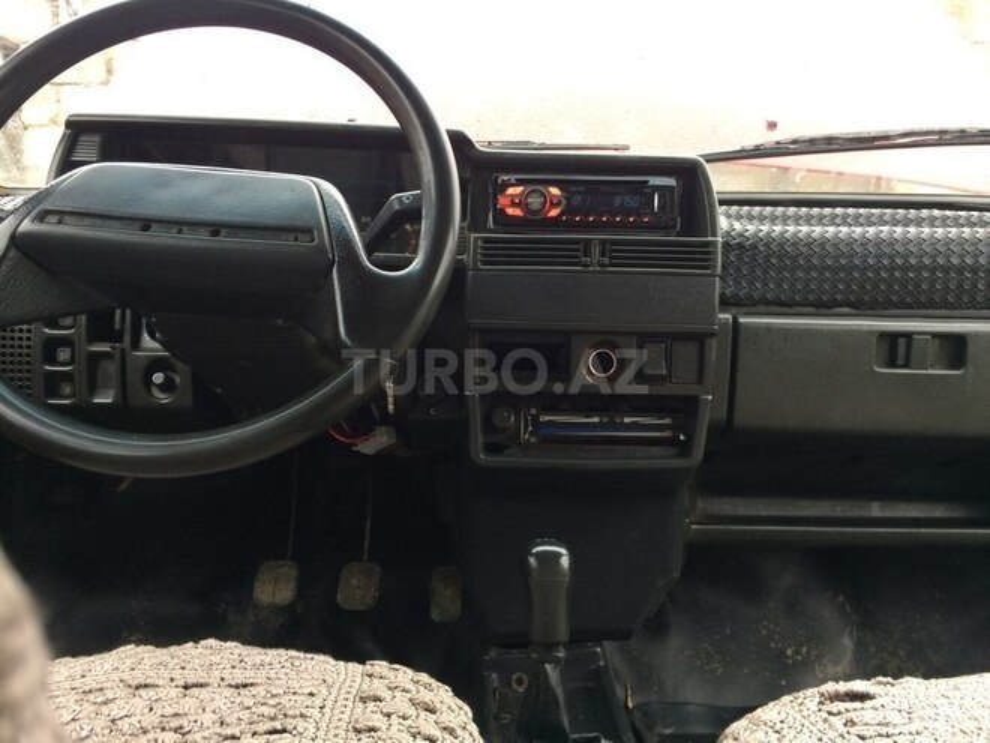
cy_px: 372
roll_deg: +1.1
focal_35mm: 29
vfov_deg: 48.2
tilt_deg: -2.1
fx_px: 829
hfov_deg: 61.7
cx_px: 495
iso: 100
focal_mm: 4.15
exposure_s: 1/33
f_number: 2.2
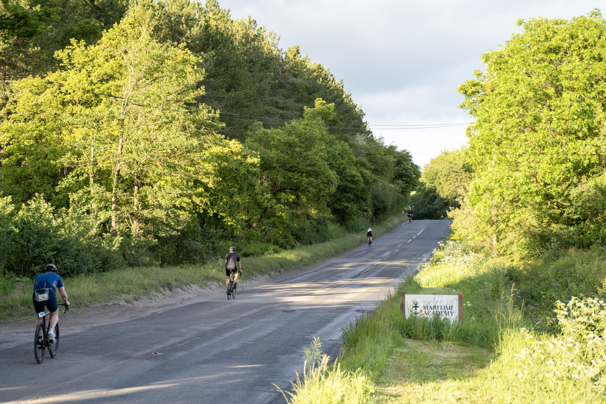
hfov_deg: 25.7
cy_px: 202
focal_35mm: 79
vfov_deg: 17.3
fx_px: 1330
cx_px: 297
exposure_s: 1/3200
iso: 3200
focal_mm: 75
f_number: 3.5
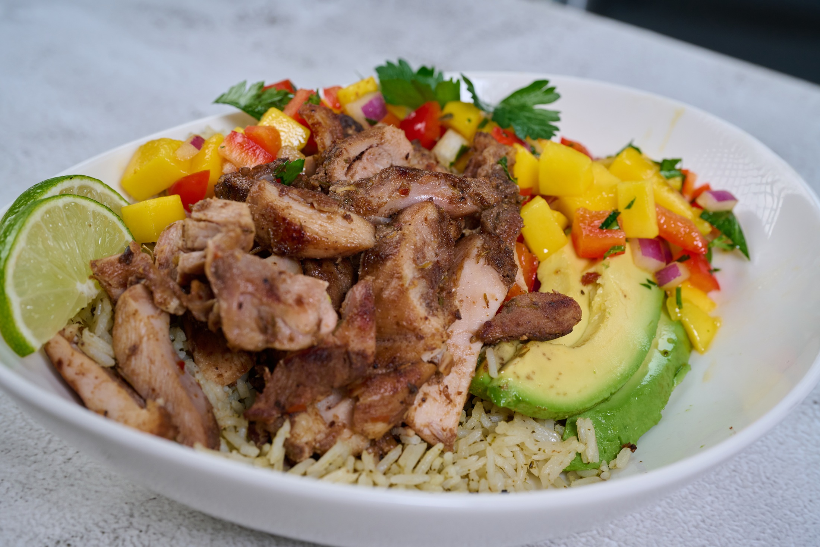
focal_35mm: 57
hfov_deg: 35.1
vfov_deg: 23.8
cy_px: 274
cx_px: 410
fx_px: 1298
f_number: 8
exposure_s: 1/125
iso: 400
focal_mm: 57
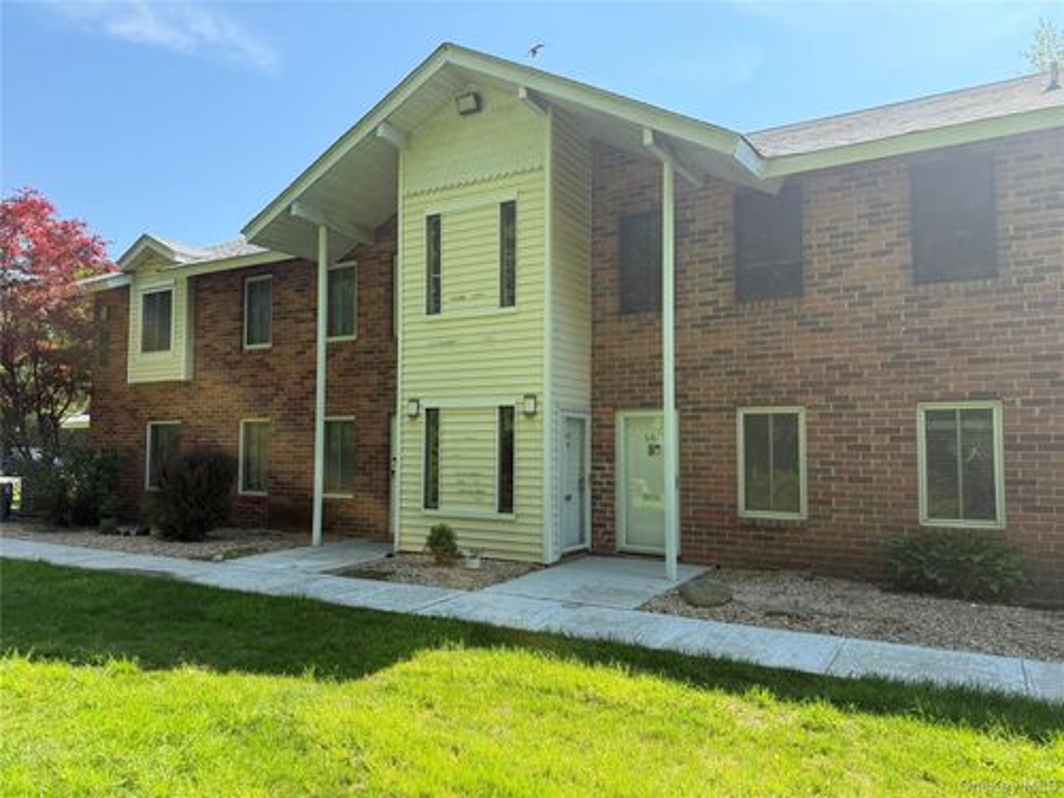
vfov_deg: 56.8
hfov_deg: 71.6
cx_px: 532
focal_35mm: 24
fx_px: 738
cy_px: 399
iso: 100
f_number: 1.78
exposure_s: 1/1522
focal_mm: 6.76
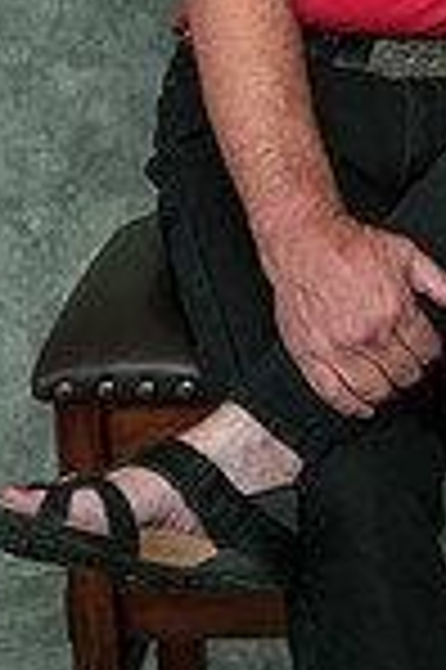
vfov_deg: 17.2
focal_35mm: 115
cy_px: -85
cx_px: 604
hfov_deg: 11.5
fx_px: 2142
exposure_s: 1/125
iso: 400
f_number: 10
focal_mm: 38
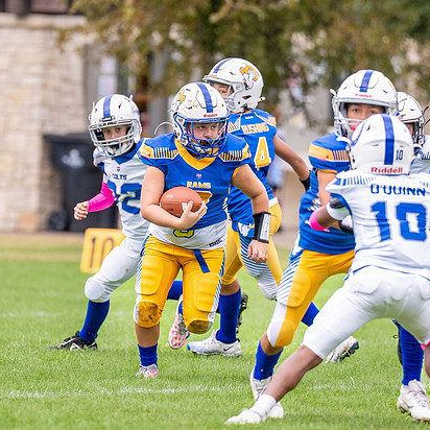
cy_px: 261
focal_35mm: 613
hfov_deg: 2.9
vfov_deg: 2.9
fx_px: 8615
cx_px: 129
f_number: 2.8
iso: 400
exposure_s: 1/1600
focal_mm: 200
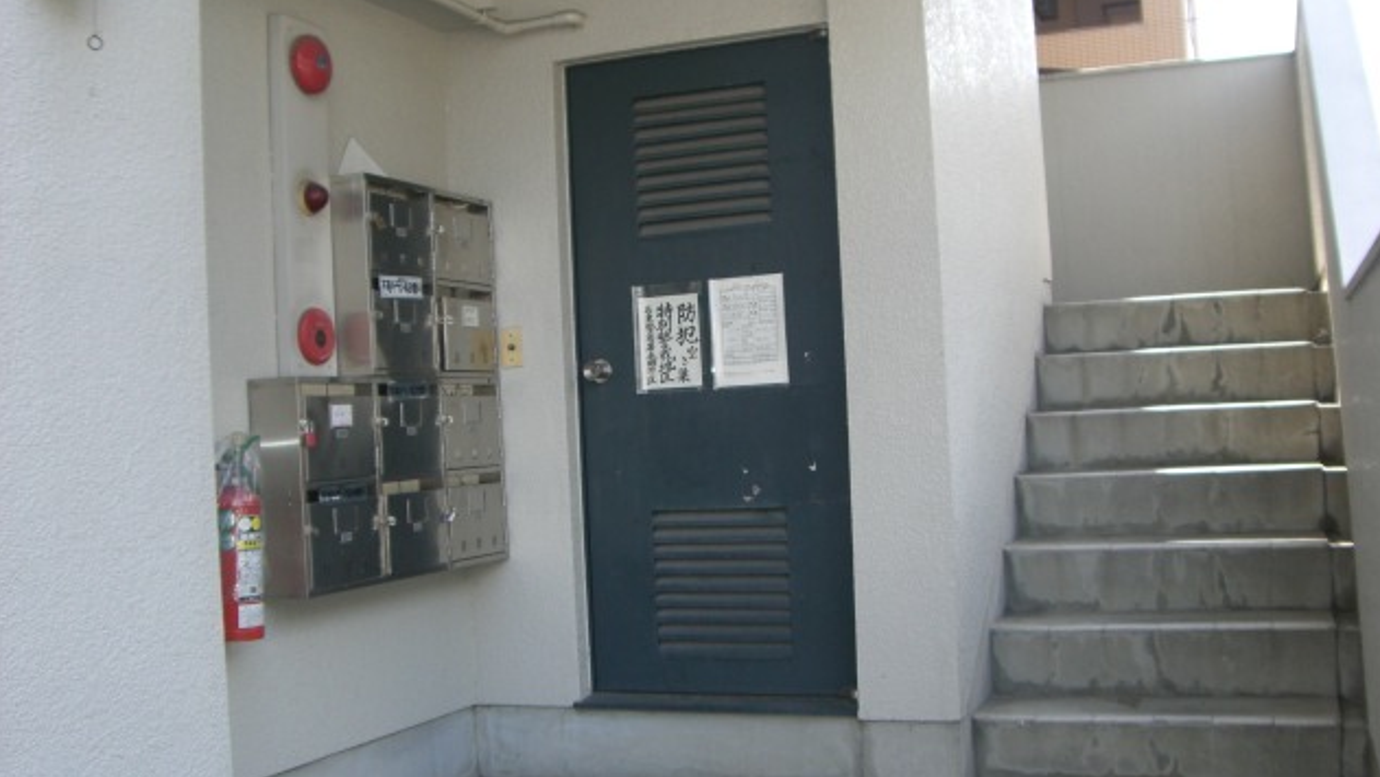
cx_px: 698
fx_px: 1537
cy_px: 401
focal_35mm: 42
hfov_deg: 48.4
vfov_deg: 28.3
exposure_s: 1/200
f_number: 2.7
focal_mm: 6.2
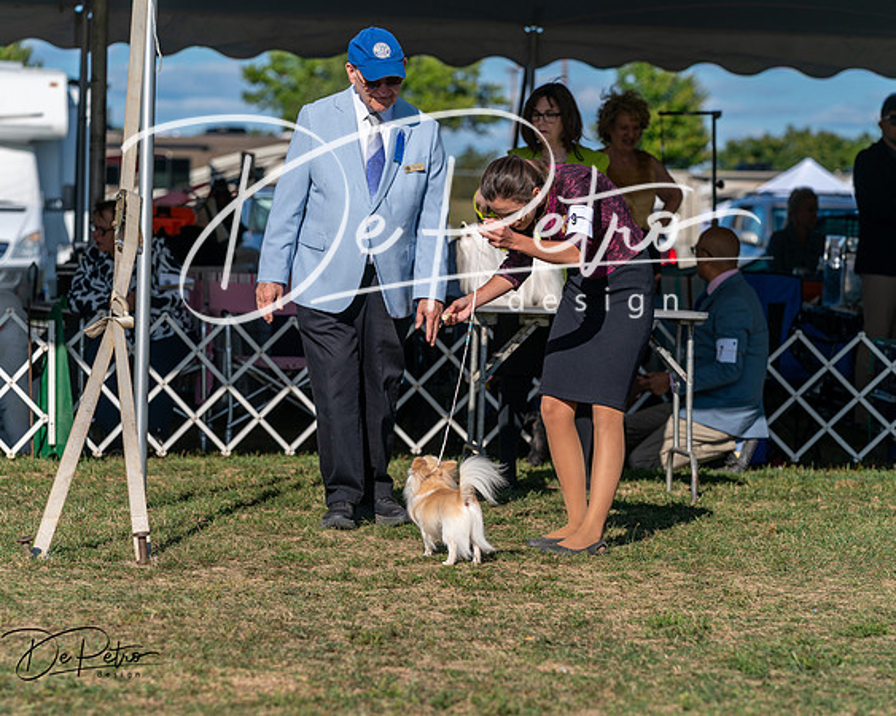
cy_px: 358
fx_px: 3672
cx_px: 448
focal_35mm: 139
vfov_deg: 11.1
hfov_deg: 13.9
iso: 100
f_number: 4.5
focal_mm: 123
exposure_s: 1/1250
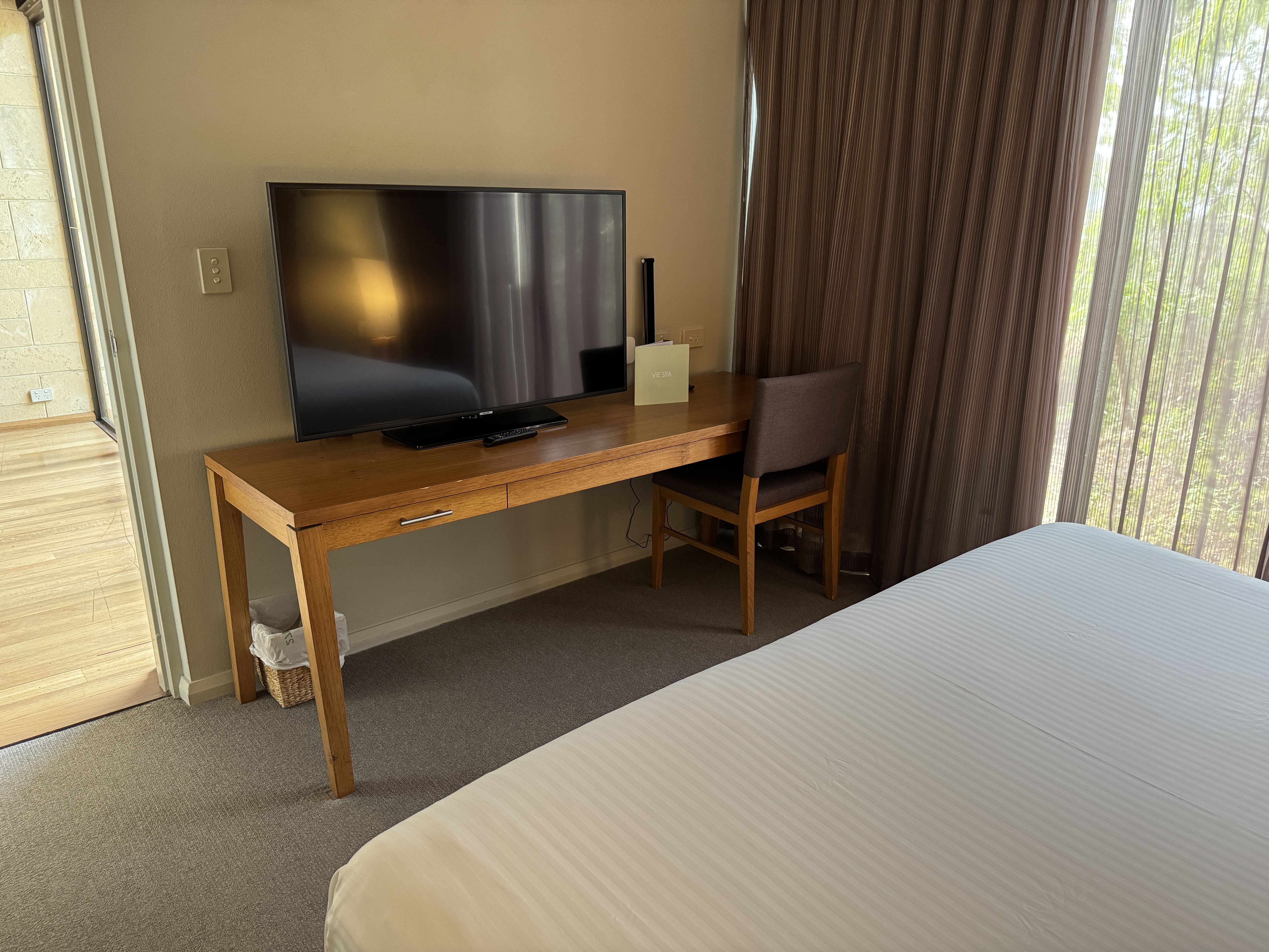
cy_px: 476
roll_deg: -0.6
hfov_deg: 71.6
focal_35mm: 24
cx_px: 634
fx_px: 880
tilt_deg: -17.6
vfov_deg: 56.8
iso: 320
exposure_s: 1/60
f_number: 1.78
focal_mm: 6.76
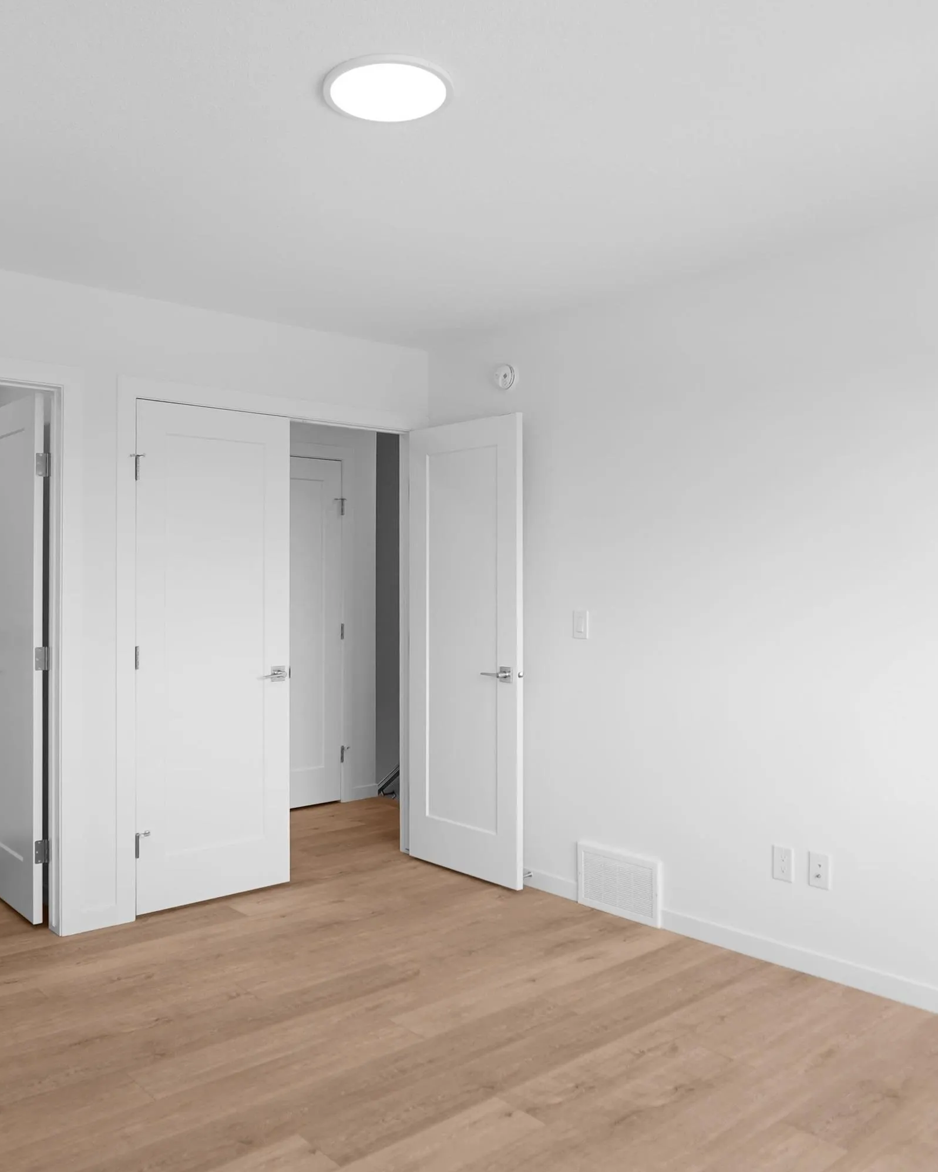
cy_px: 580
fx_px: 902
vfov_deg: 66.0
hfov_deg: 54.8
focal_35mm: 26
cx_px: 418
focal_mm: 12
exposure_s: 1/80
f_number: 2
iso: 100
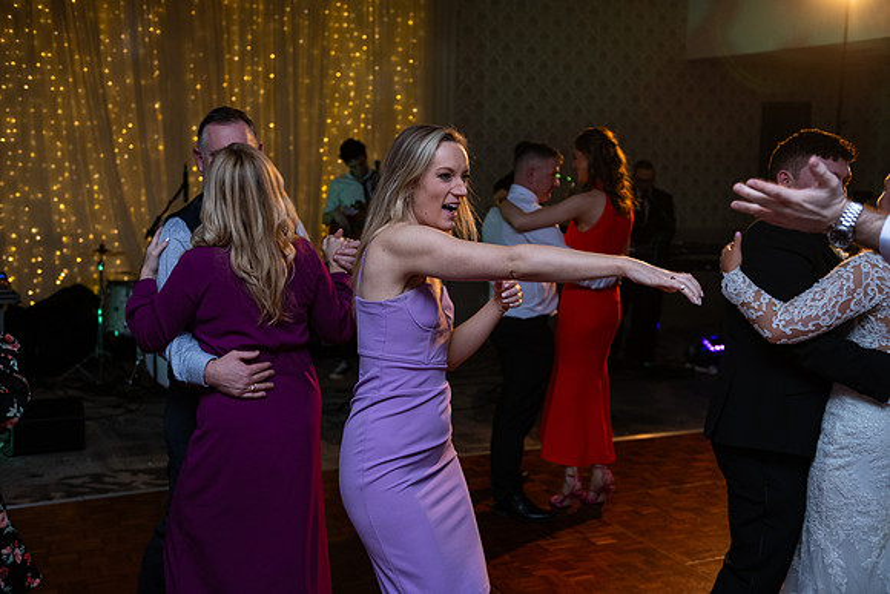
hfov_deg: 46.4
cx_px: 445
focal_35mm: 42
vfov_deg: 31.9
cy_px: 297
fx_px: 1039
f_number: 3.5
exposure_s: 1/160
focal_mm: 42
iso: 1000
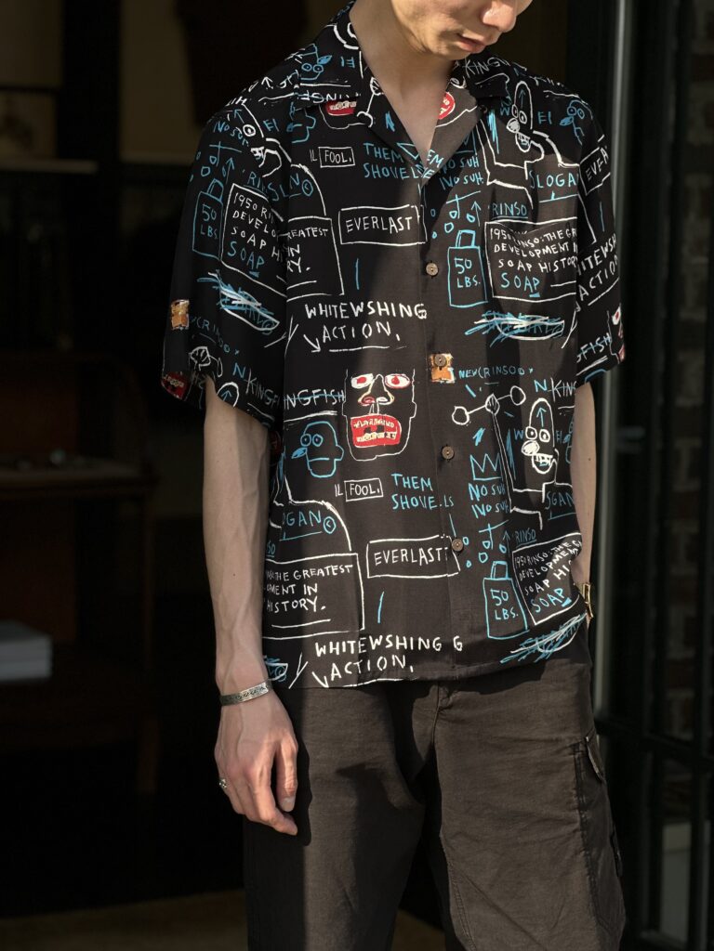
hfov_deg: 19.1
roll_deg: -1.1
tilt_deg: -4.2
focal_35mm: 77
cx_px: 357
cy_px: 476
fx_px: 2118
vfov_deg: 25.3
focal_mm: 9
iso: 32
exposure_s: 1/402
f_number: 2.8
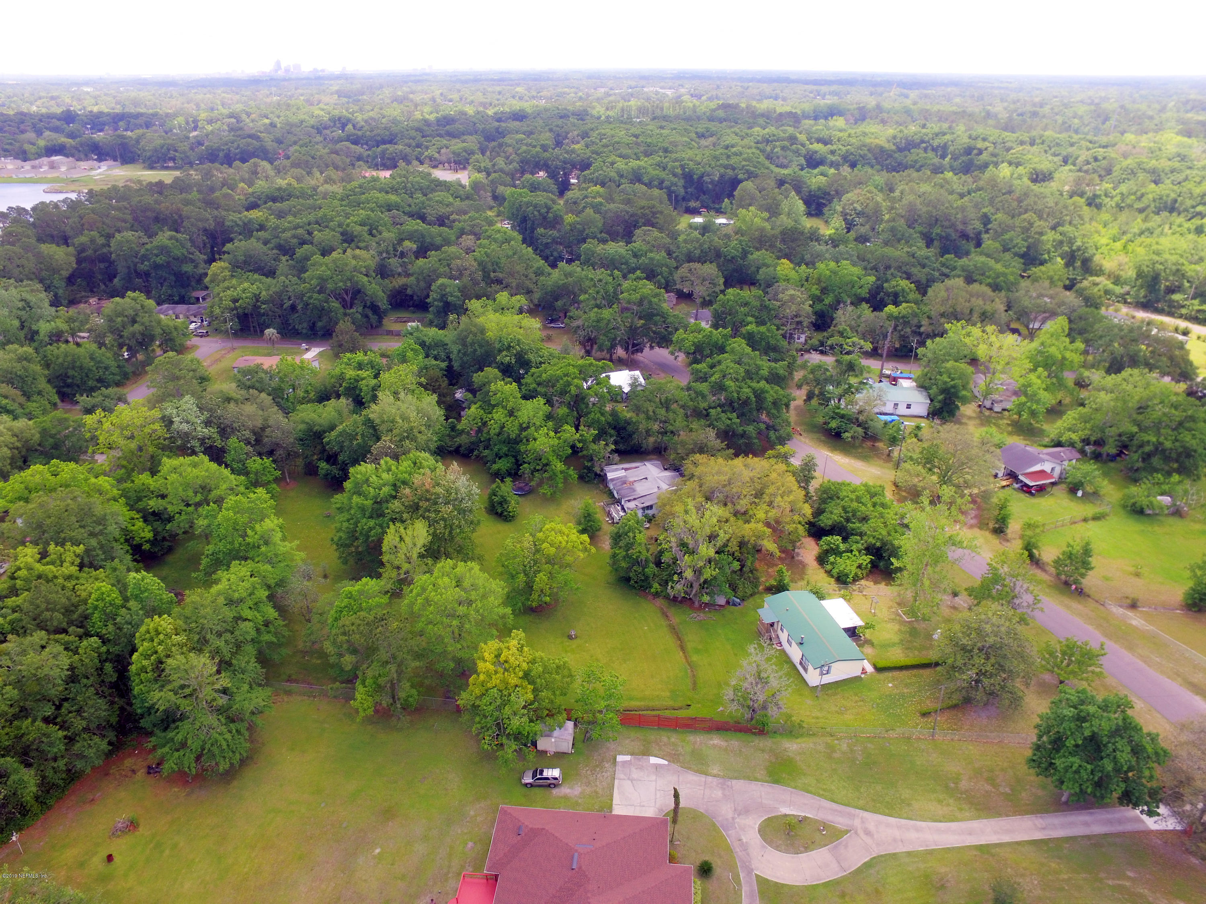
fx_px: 697
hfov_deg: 81.7
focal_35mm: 20
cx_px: 603
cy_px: 452
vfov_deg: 66.0
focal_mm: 3.61
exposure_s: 1/144
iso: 100
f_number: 2.8
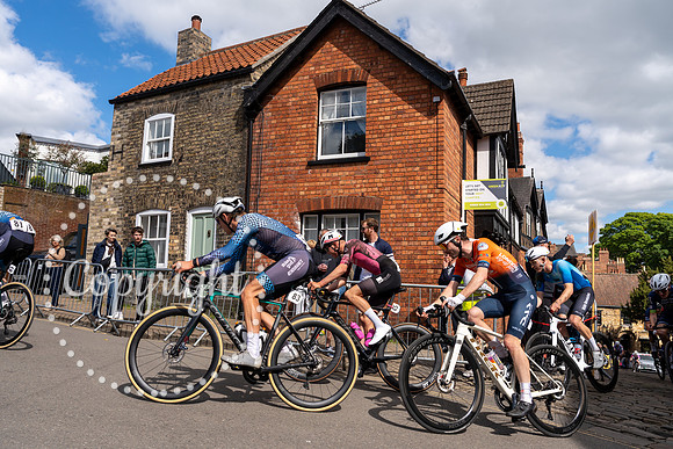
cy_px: 224
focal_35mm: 28
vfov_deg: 46.4
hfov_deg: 65.5
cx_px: 336
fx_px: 524
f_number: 5
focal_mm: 28
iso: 125
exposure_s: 1/1000
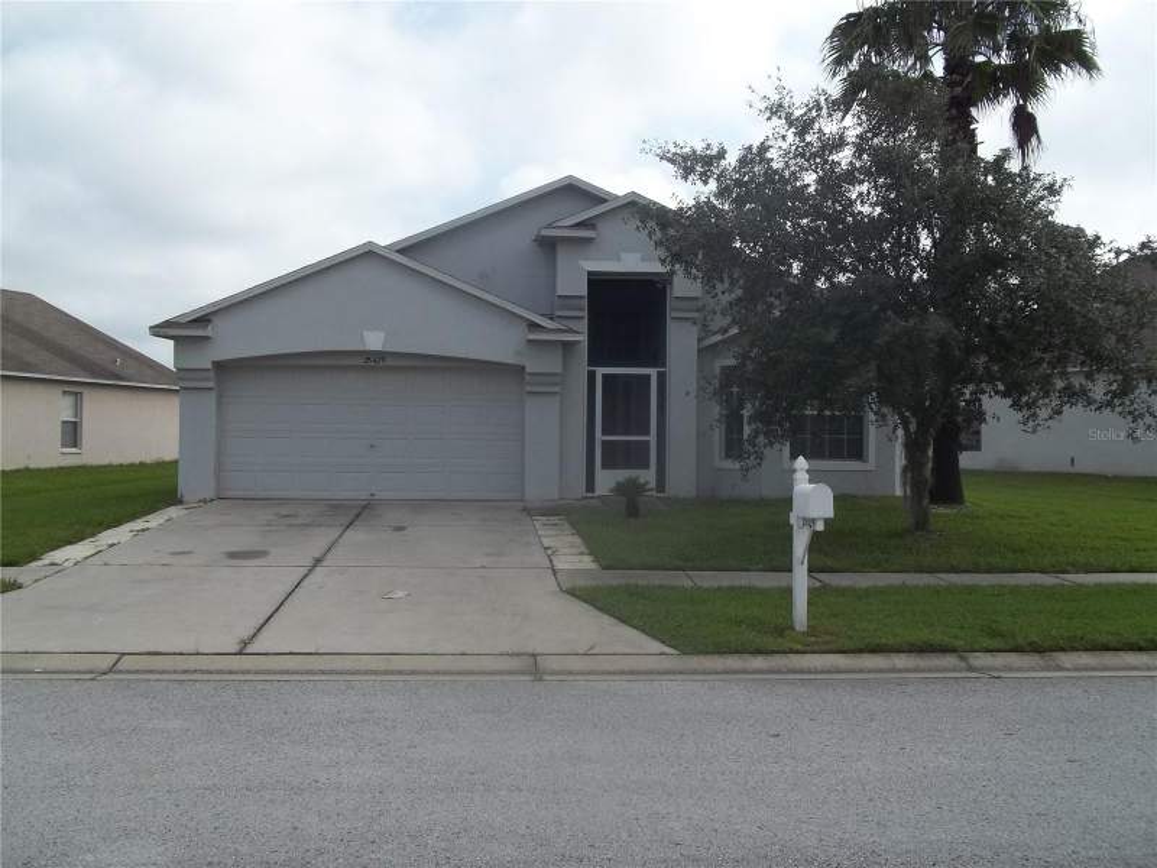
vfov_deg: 44.2
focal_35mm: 32
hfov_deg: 56.8
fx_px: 1070
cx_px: 578
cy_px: 434
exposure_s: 1/160
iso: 64
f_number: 8.8
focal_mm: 5.7
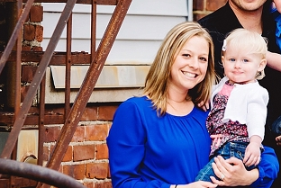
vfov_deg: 3.0
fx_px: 3557
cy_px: 83
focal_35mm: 455
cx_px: 160
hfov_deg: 4.5
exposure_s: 1/320
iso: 320
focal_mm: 185
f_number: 3.5
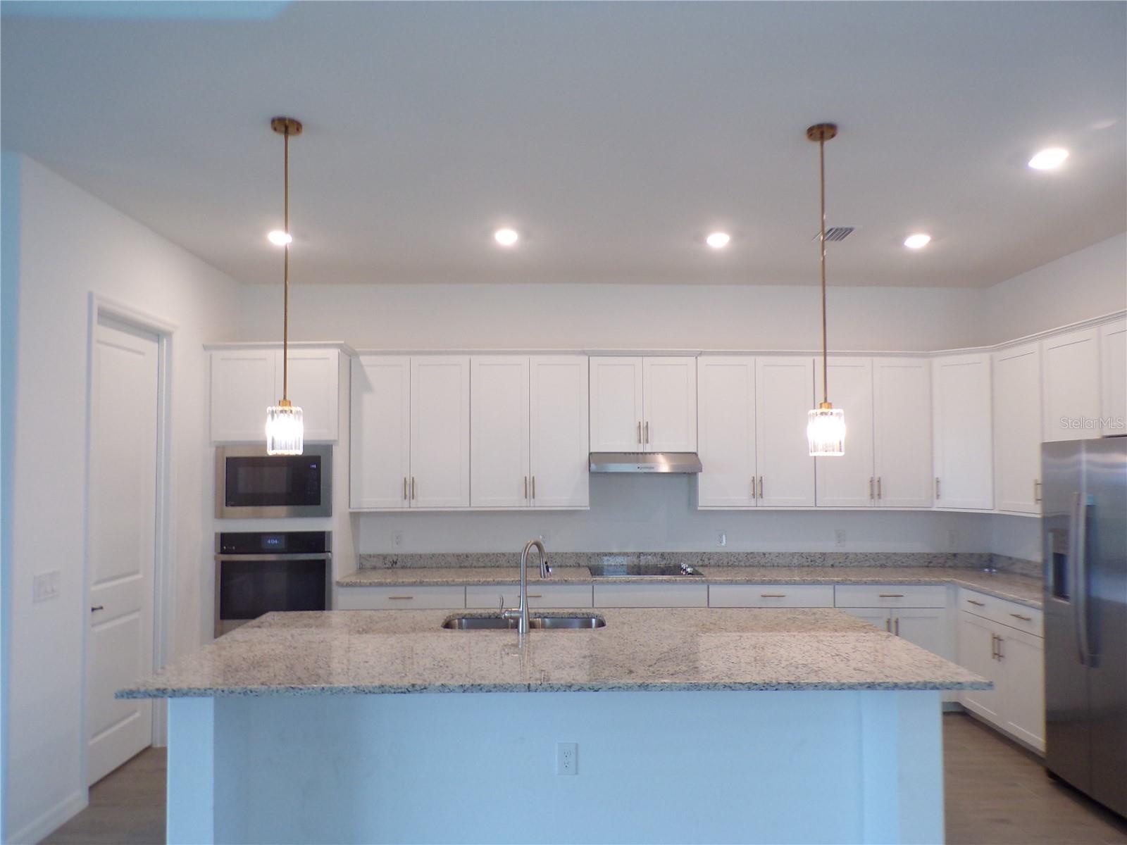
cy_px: 422
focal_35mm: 24
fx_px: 781
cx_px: 564
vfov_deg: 56.8
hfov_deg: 71.6
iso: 188
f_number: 3
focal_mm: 4.3
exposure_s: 1/34
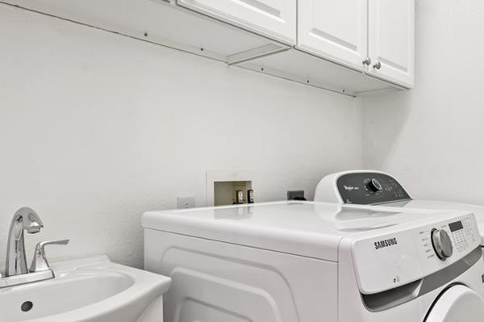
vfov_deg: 44.8
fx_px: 390
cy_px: 176
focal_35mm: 29
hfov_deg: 63.6
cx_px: 265
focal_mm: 17
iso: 100
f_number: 8
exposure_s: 1/1.67
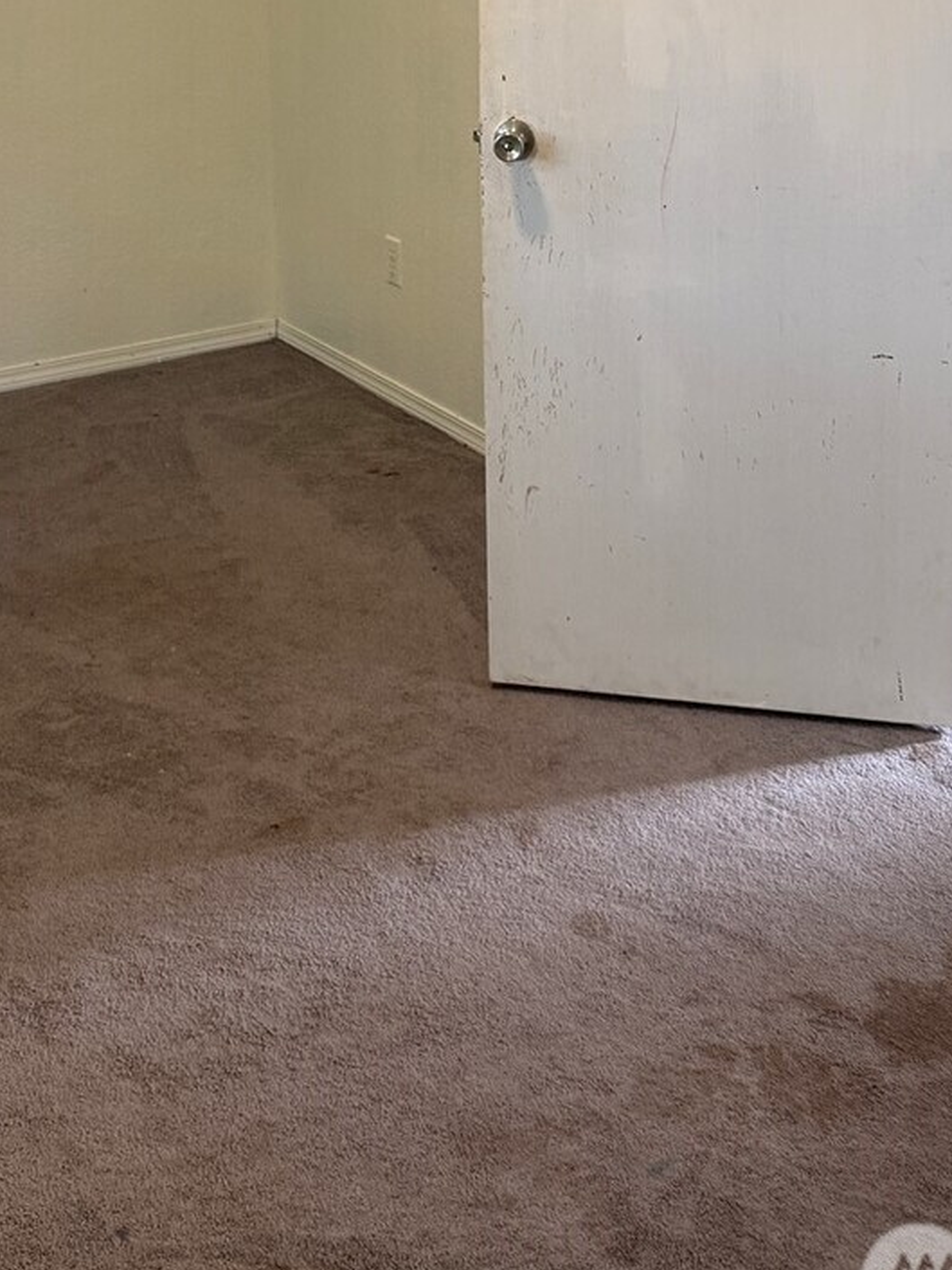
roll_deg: +0.2
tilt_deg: -8.9
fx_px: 1796
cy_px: 68
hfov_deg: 29.7
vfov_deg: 35.9
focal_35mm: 49
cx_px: 439
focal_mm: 6.76
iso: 200
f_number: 1.78
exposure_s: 1/60
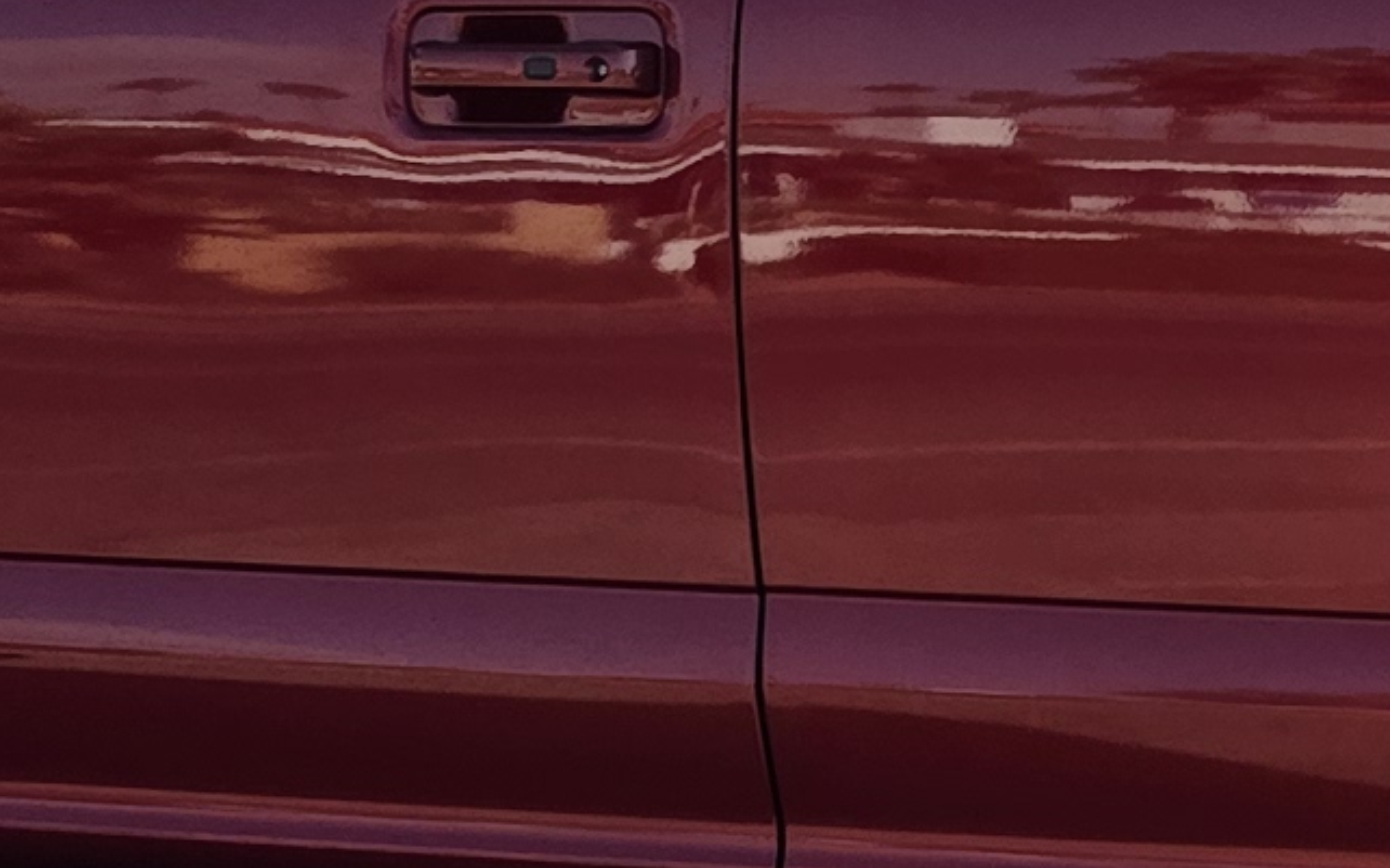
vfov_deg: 8.6
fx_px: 5757
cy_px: 623
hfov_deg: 13.1
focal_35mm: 152
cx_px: 2035
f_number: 1.4
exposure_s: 1/7939
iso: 64
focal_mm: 6.5
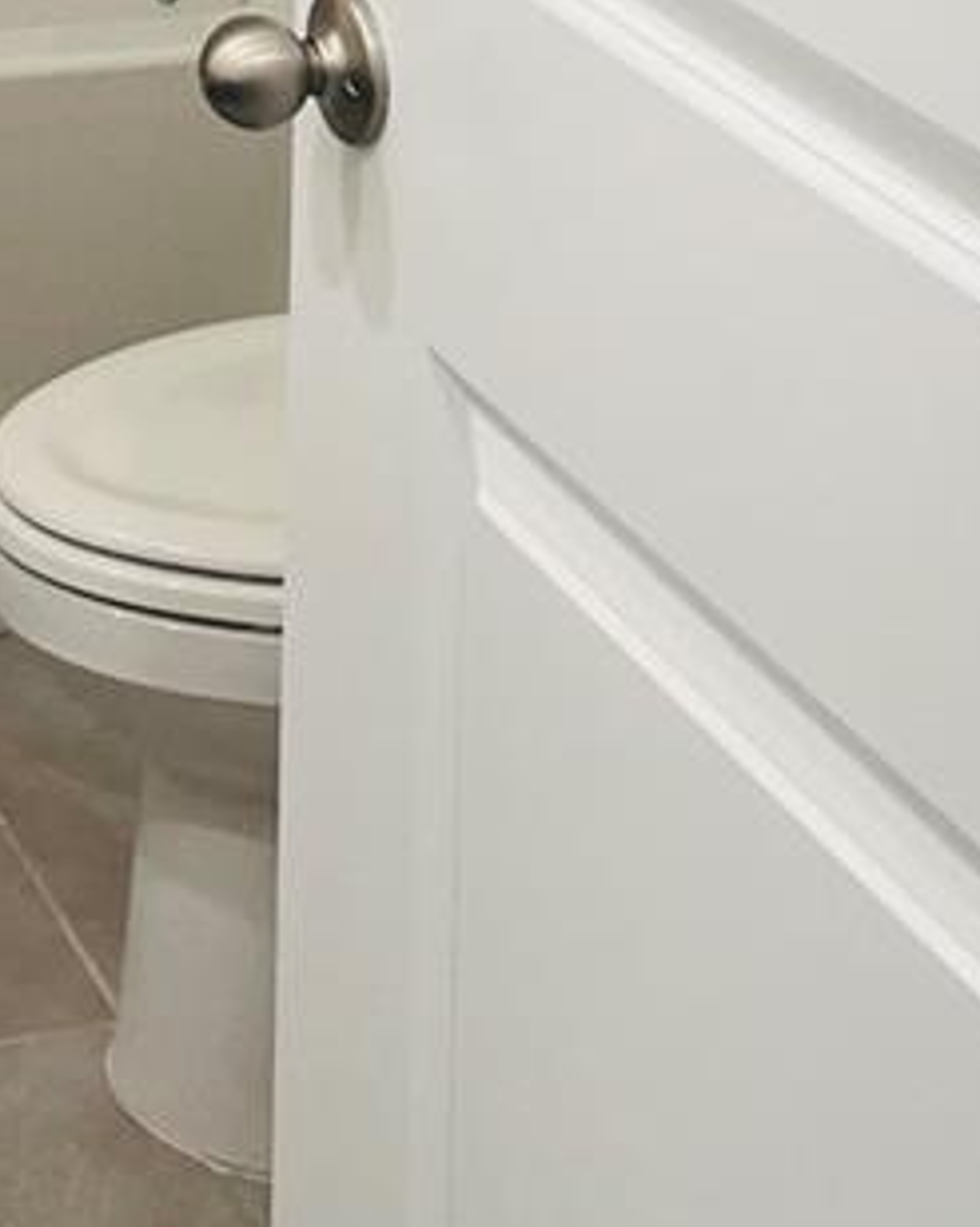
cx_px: -323
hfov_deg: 14.8
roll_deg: -0.6
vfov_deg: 16.5
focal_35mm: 99
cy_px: -928
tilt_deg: -5.7
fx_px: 3593
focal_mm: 5.7
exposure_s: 1/120
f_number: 1.5
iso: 100
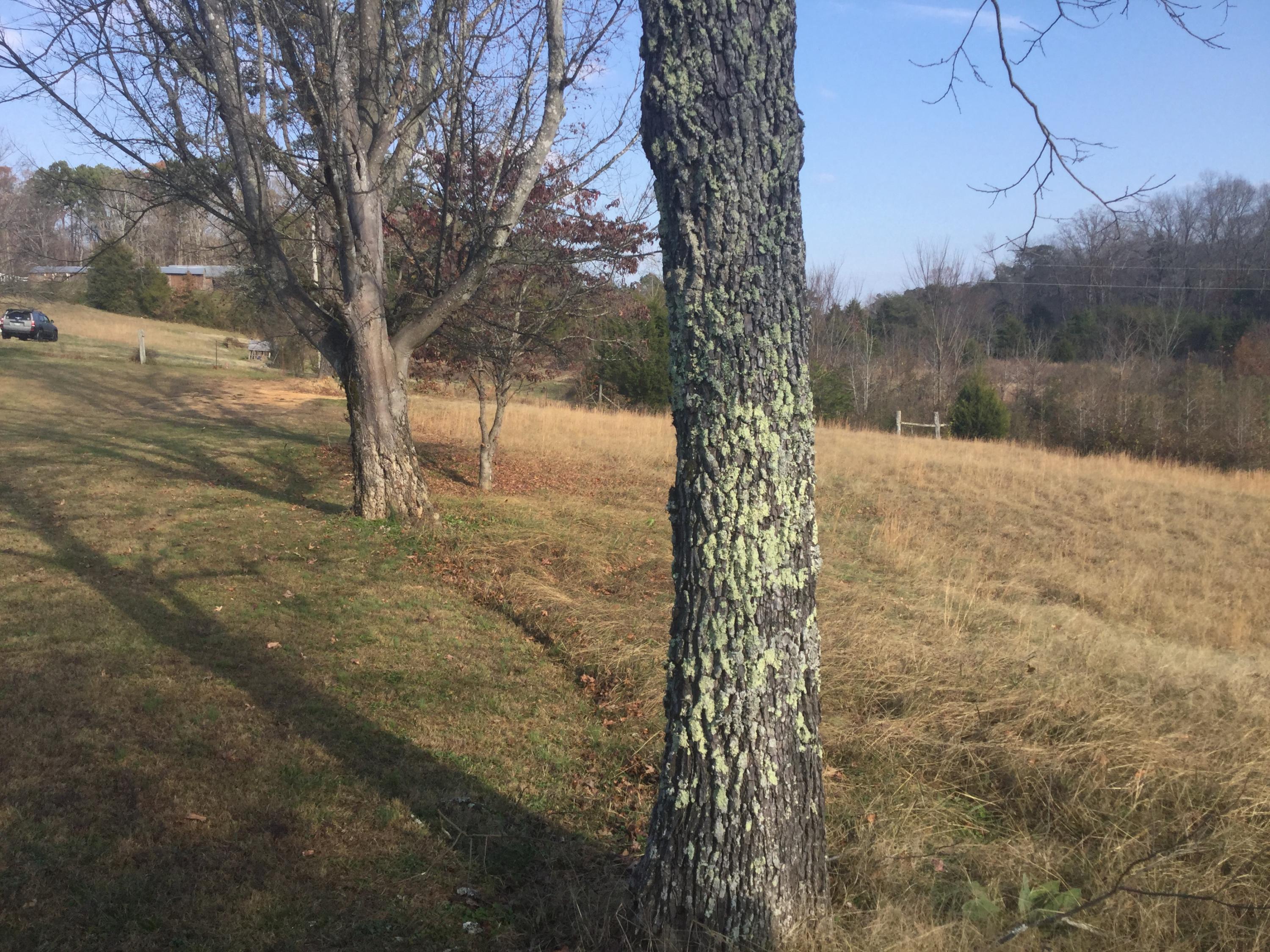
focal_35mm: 31
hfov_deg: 58.4
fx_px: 1137
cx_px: 635
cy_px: 476
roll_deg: +0.3
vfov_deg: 45.4
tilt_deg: -5.6
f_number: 2.4
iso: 25
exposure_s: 1/708
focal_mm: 3.3
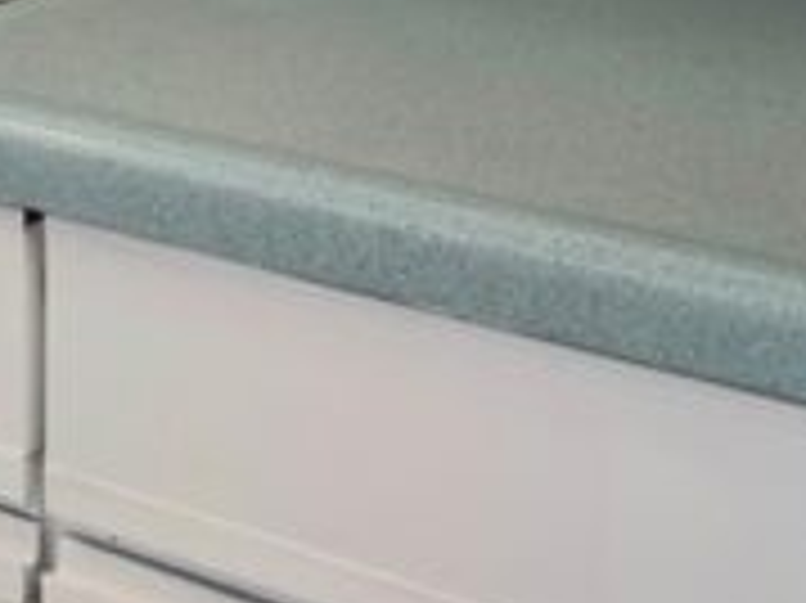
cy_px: -540
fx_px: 2397
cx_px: -315
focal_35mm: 103
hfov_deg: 17.6
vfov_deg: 12.8
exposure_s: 1/120
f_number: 1.7
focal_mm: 6.3
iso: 160
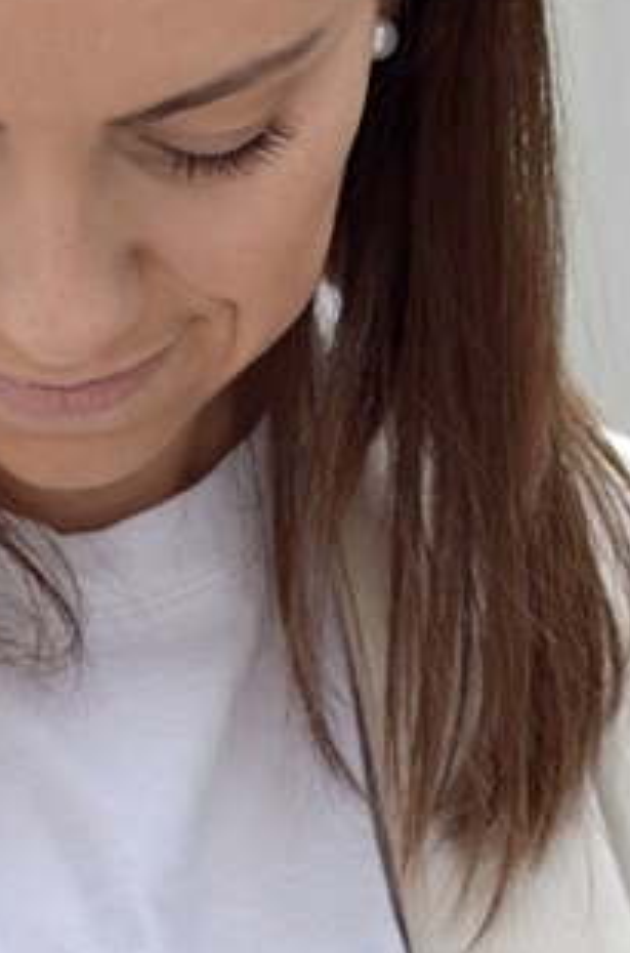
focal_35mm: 438
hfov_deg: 3.1
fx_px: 11561
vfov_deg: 4.7
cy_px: 1485
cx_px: 40
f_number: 2.8
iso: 100
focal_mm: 50
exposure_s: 1/320
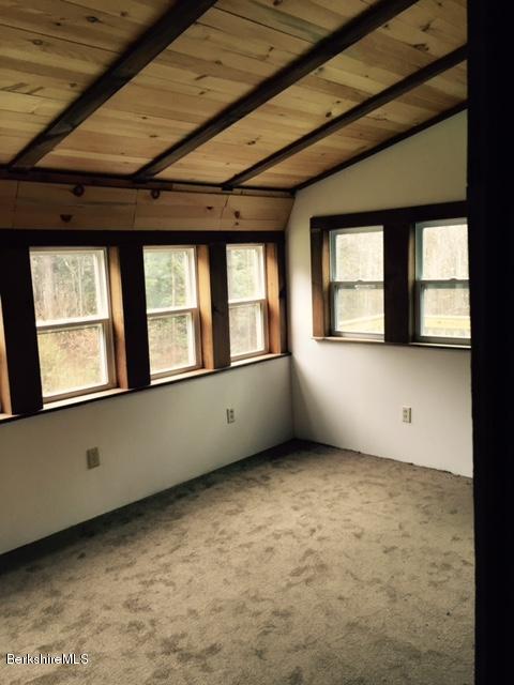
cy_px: 342
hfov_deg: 48.2
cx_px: 257
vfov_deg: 61.7
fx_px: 574
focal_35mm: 29
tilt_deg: -7.2
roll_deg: +2.7
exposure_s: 1/30
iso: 80
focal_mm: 4.15
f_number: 2.2
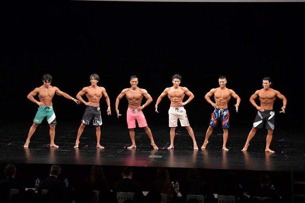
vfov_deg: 11.7
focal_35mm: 117
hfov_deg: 17.5
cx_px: 152
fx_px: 991
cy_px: 102
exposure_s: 1/400
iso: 3200
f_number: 5.6
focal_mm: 78
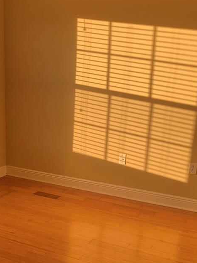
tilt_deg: -15.0
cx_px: 39
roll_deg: -0.5
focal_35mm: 50
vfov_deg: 37.8
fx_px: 379
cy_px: 176
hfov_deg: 28.5
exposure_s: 1/326
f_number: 1.8
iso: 25
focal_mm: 4.25
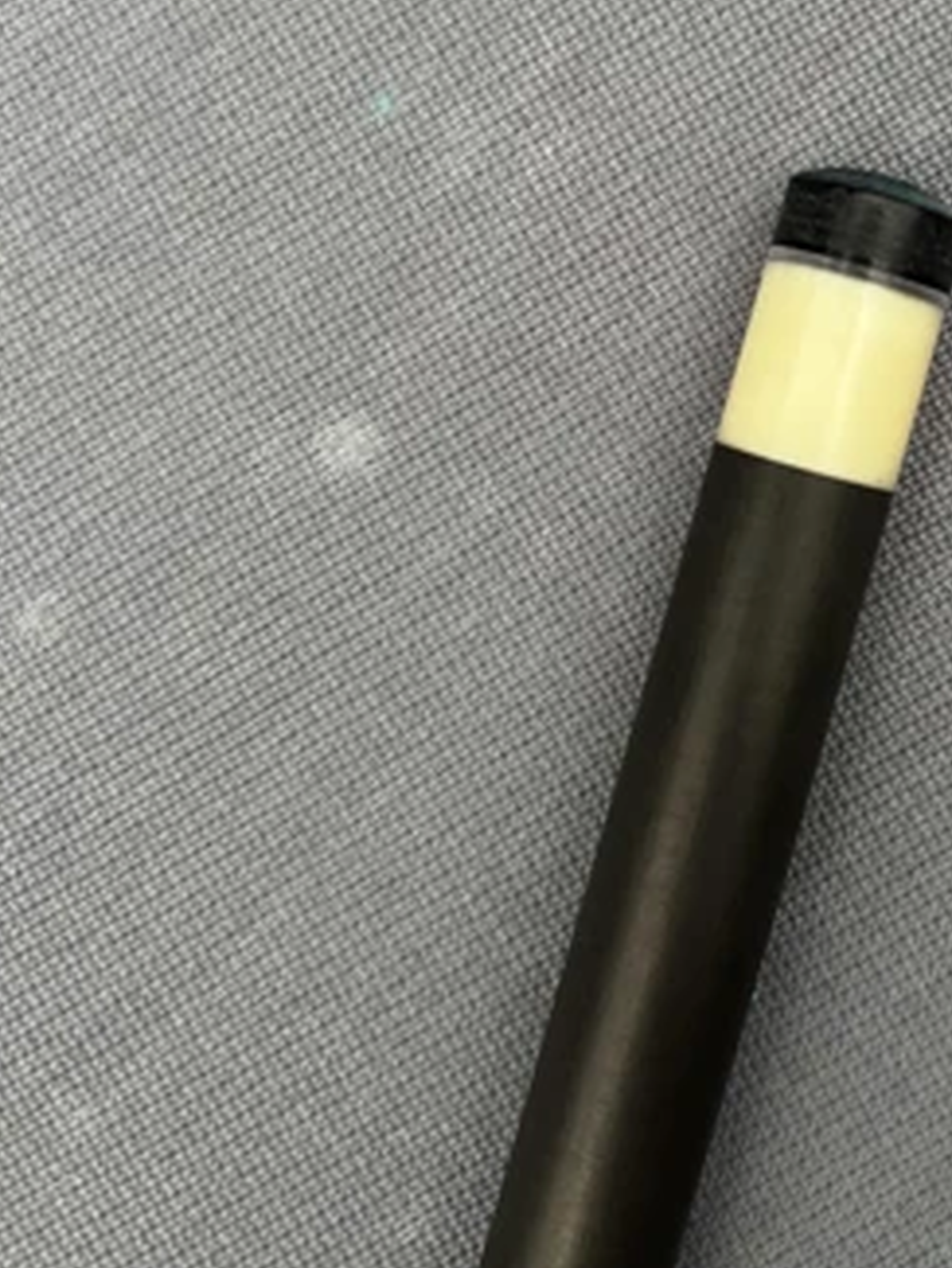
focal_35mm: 48
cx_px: 835
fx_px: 1759
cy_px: 375
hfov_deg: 29.2
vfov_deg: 38.9
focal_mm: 5.96
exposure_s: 1/60
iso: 320
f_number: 1.6
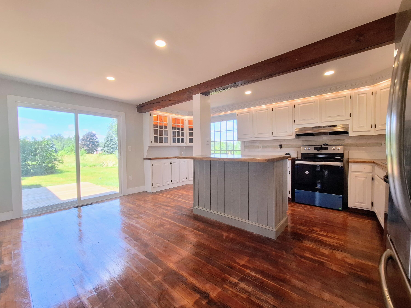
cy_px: 154
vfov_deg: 89.9
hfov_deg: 106.2
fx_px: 154
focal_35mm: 13
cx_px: 206
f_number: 2.2
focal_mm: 1.74
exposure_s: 1/120
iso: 50
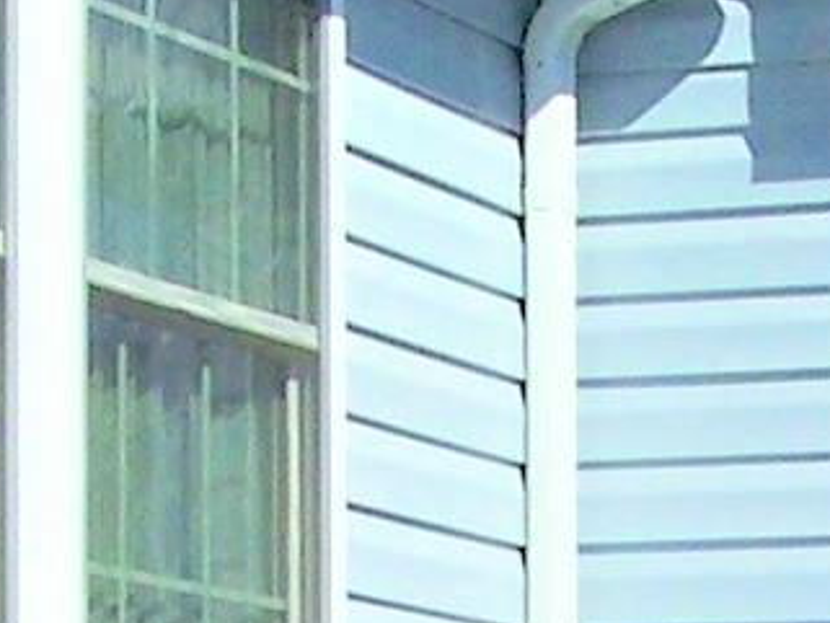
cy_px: 946
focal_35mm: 242
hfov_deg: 8.2
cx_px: 661
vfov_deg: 6.1
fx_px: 5805
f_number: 5.6
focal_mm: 6.3
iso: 80
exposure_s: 1/1000
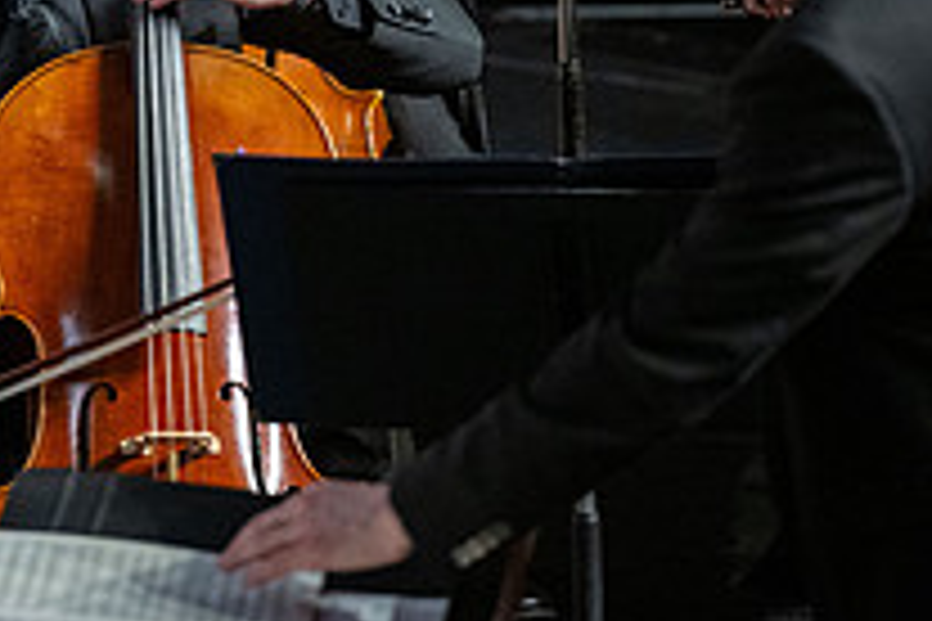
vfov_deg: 2.4
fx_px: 14523
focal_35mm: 561
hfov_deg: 3.7
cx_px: -32
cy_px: -115
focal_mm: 200
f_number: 2.8
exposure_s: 1/400
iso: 3200
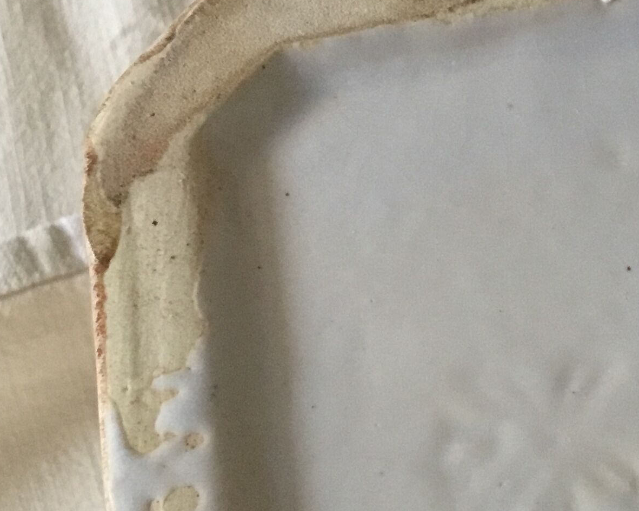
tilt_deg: -67.9
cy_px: 405
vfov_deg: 18.1
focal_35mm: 84
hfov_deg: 22.4
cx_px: 524
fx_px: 1589
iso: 160
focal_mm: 3.3
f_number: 2.4
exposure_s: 1/33
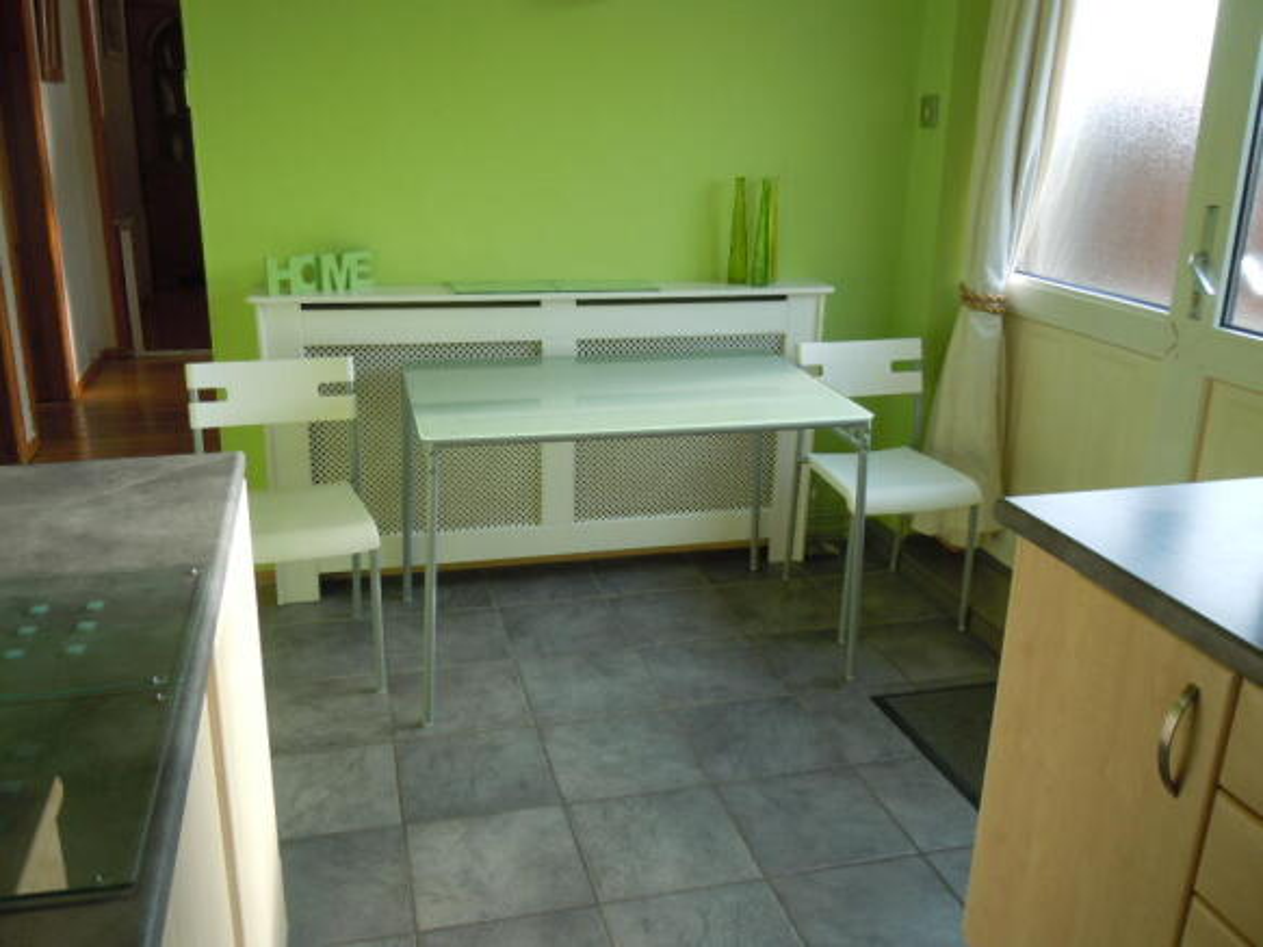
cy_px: 474
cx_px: 632
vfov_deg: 46.8
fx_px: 1094
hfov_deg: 60.0
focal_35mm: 30
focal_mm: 5.4
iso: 100
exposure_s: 1/80
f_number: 3.5
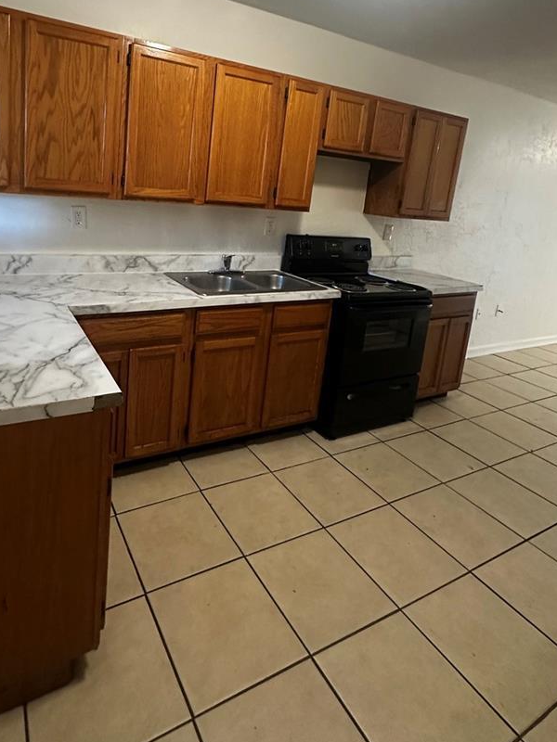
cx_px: 213
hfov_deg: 62.7
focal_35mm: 21
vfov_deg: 77.2
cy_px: 266
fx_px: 451
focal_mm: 2.22
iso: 800
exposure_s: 1/60
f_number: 2.2
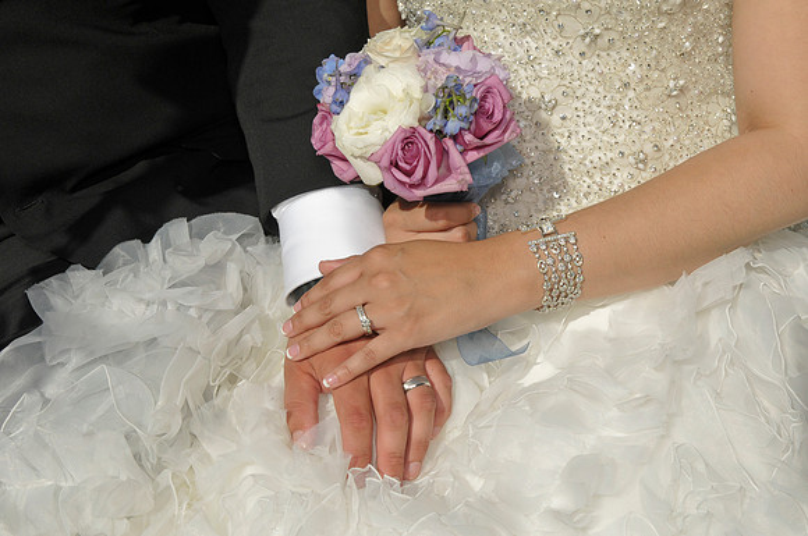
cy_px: 268
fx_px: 1278
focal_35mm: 57
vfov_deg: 23.7
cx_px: 404
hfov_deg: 35.1
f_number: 13
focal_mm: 38
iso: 400
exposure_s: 1/1000
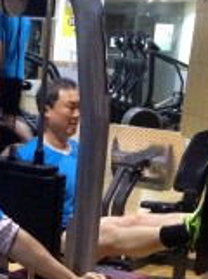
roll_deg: -4.7
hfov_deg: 15.0
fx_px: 772
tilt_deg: -16.2
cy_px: 283
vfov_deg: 19.8
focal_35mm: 96
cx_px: -19
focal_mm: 4.12
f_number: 2.4
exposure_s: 1/15
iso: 800
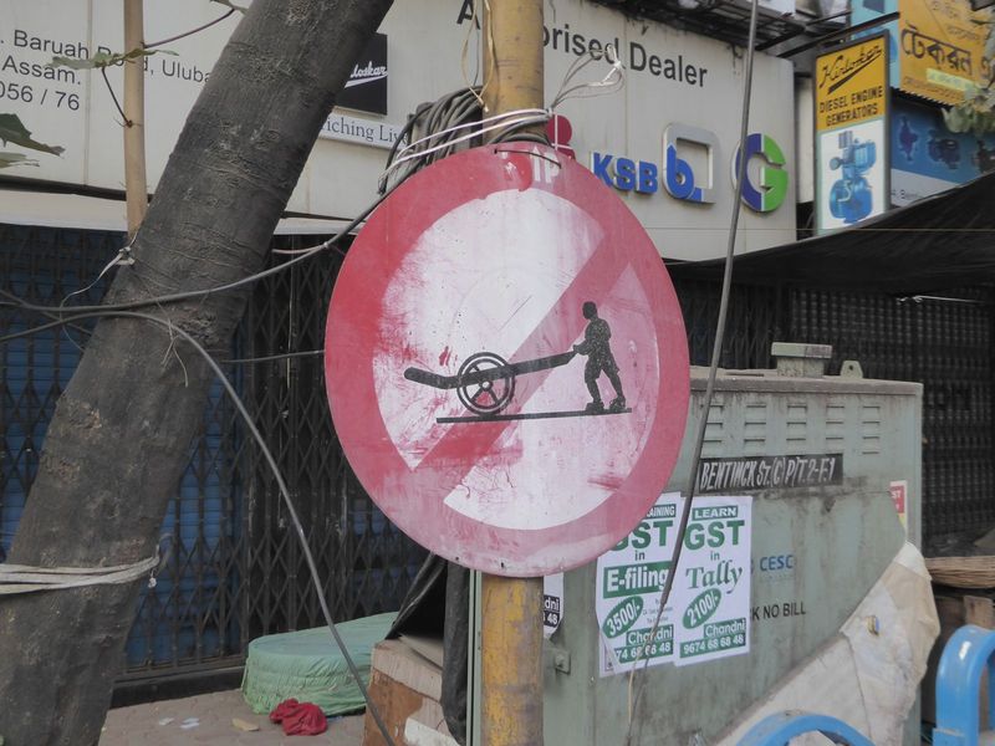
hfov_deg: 51.4
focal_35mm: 36
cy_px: 373
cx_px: 498
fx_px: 1035
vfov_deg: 39.7
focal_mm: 6.3
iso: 200
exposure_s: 1/100
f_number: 3.7
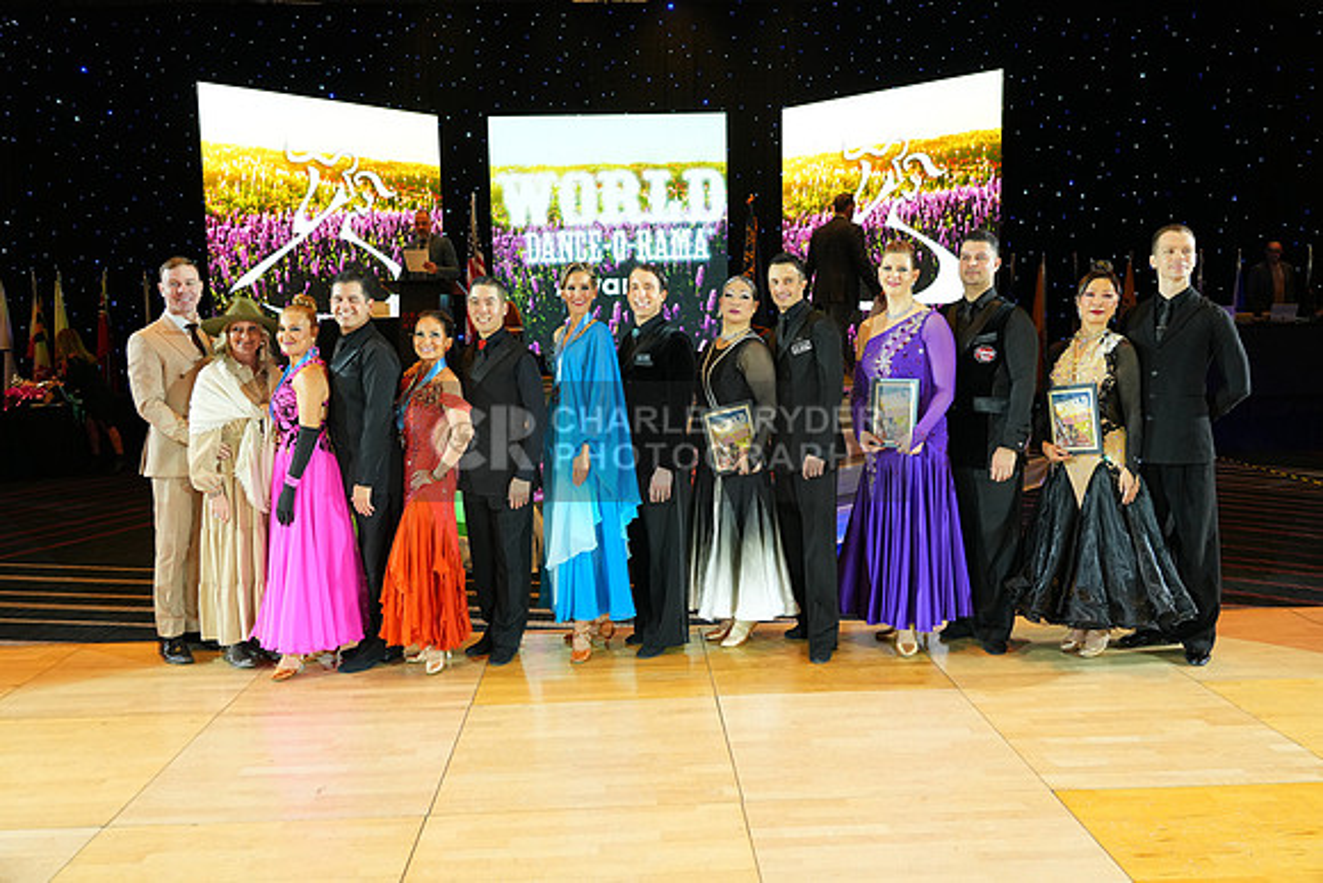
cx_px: 662
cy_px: 442
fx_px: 1066
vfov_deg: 45.0
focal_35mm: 29
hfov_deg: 63.6
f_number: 4.5
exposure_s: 1/250
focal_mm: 29
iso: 1600
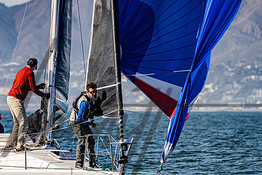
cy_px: 114
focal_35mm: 505
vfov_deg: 2.7
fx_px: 3675
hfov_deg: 4.1
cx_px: 78
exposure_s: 1/3200
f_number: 5.6
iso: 320
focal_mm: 250
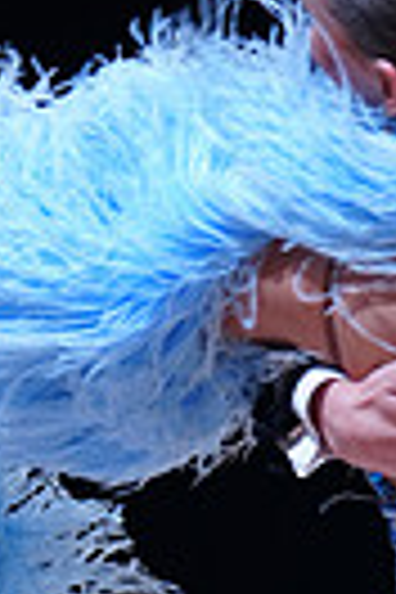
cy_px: 878
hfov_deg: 3.1
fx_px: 7243
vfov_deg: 4.7
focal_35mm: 439
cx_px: 484
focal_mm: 100
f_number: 2.8
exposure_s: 1/500
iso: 800
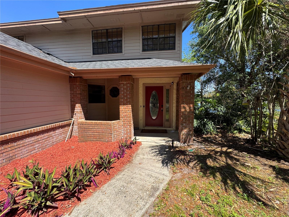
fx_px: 117
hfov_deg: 102.1
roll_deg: -0.1
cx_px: 144
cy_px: 108
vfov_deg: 85.7
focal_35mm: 14
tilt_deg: -4.3
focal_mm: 2.22
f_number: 2.2
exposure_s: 1/533
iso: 40
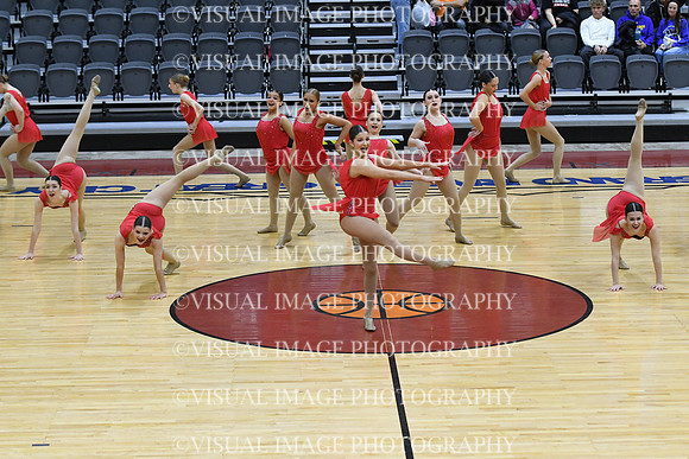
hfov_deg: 19.5
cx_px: 344
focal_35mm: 105
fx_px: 2010
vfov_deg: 13.0
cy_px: 230
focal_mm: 70
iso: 4000
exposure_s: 1/400
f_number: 3.5
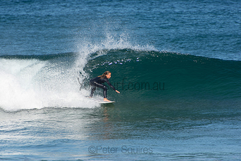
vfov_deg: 2.3
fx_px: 4017
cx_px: 120
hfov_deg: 3.4
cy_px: 80
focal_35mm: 600
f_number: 5.6
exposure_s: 1/1250
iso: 220
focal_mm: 400
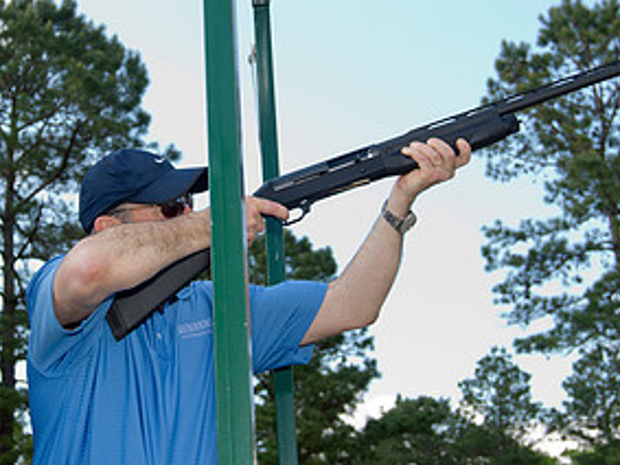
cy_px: 178
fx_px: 1235
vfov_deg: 21.3
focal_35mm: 69
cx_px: 204
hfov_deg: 28.0
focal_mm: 35
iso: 100
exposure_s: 1/160
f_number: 5
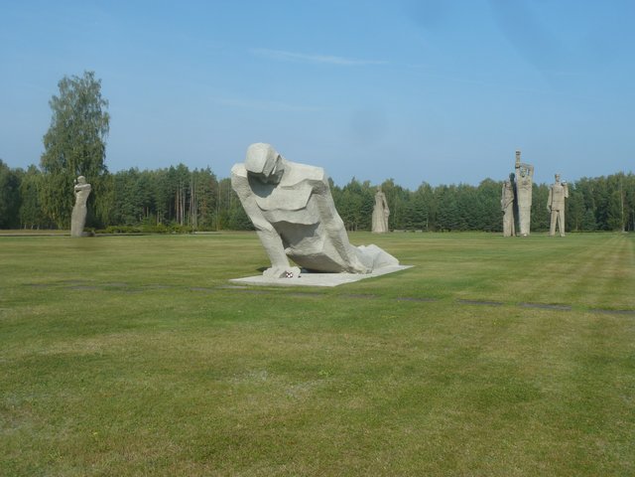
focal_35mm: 40
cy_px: 238
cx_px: 318
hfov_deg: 46.8
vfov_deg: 36.0
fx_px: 734
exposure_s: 1/500
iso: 80
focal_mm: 6.5
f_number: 5
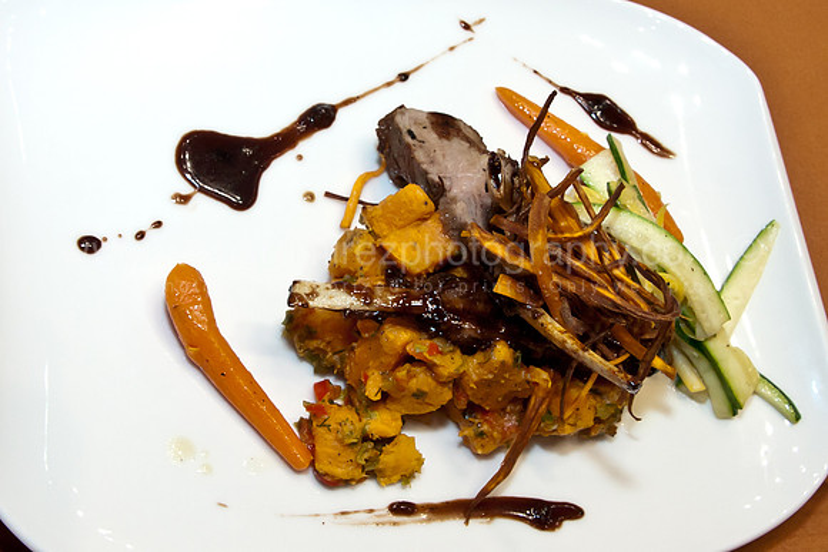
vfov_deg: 34.2
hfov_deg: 49.5
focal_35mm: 39
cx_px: 414
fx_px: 897
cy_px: 276
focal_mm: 26
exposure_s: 1/60
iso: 800
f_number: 9
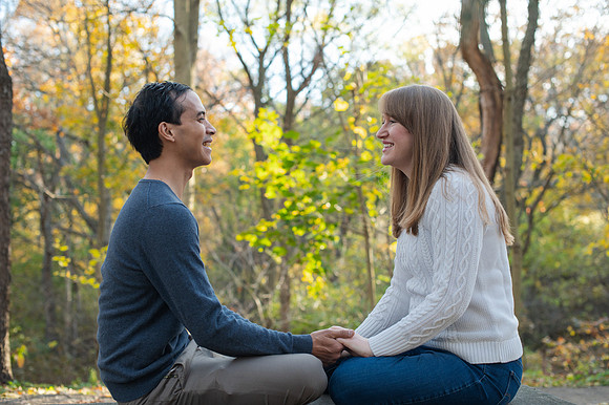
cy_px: 202
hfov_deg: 39.6
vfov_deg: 27.0
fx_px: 845
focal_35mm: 50
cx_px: 304
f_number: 3.5
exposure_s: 1/400
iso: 560
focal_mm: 50
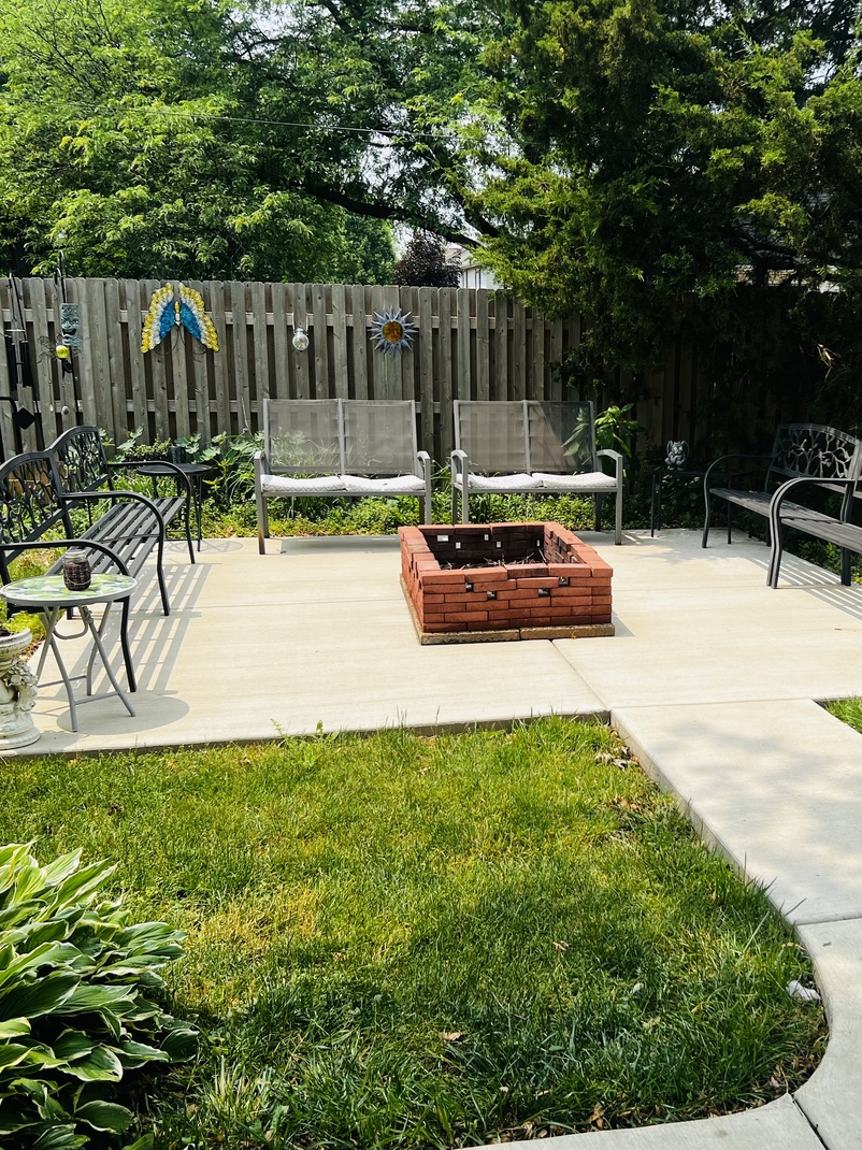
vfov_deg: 52.6
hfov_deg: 40.3
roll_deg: -0.6
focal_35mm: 35
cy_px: 578
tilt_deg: -11.9
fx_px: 1163
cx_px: 552
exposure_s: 1/2632
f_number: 1.5
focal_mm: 5.7
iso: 50
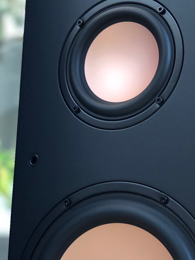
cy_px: 98
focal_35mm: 95
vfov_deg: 20.6
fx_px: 713
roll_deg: -2.2
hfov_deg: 15.5
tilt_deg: +15.7
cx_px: 141
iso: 160
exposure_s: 1/17
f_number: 2.4
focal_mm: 6
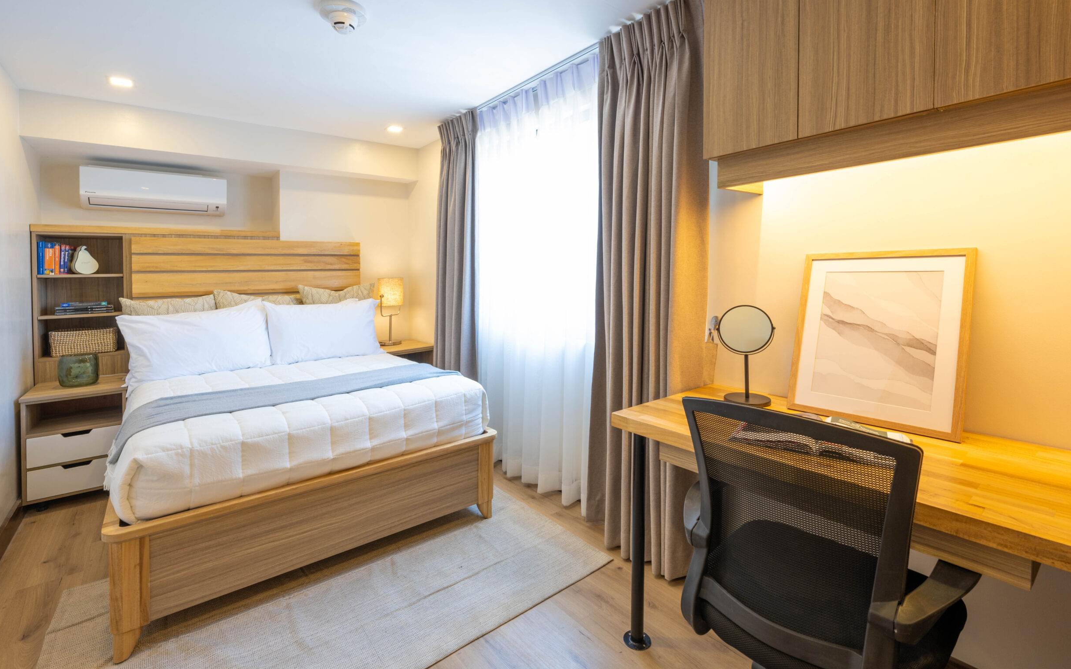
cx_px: 538
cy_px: 302
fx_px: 483
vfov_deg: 69.3
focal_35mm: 17
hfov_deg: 95.9
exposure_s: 1/2
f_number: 9
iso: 100
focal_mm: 15.5
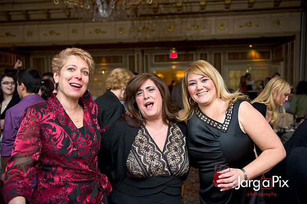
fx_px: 298
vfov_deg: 37.8
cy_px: 102
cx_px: 154
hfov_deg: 54.5
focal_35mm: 35
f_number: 3.2
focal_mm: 35
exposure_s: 1/125
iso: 1600
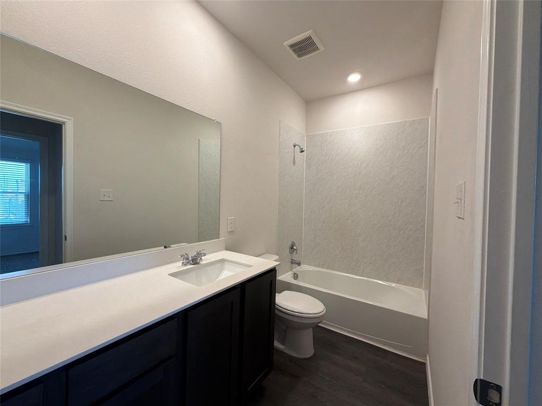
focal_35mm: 14
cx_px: 271
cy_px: 203
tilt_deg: -1.1
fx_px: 219
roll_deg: -0.7
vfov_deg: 85.7
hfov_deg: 102.1
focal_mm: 2.22
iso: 200
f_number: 2.2
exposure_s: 1/120
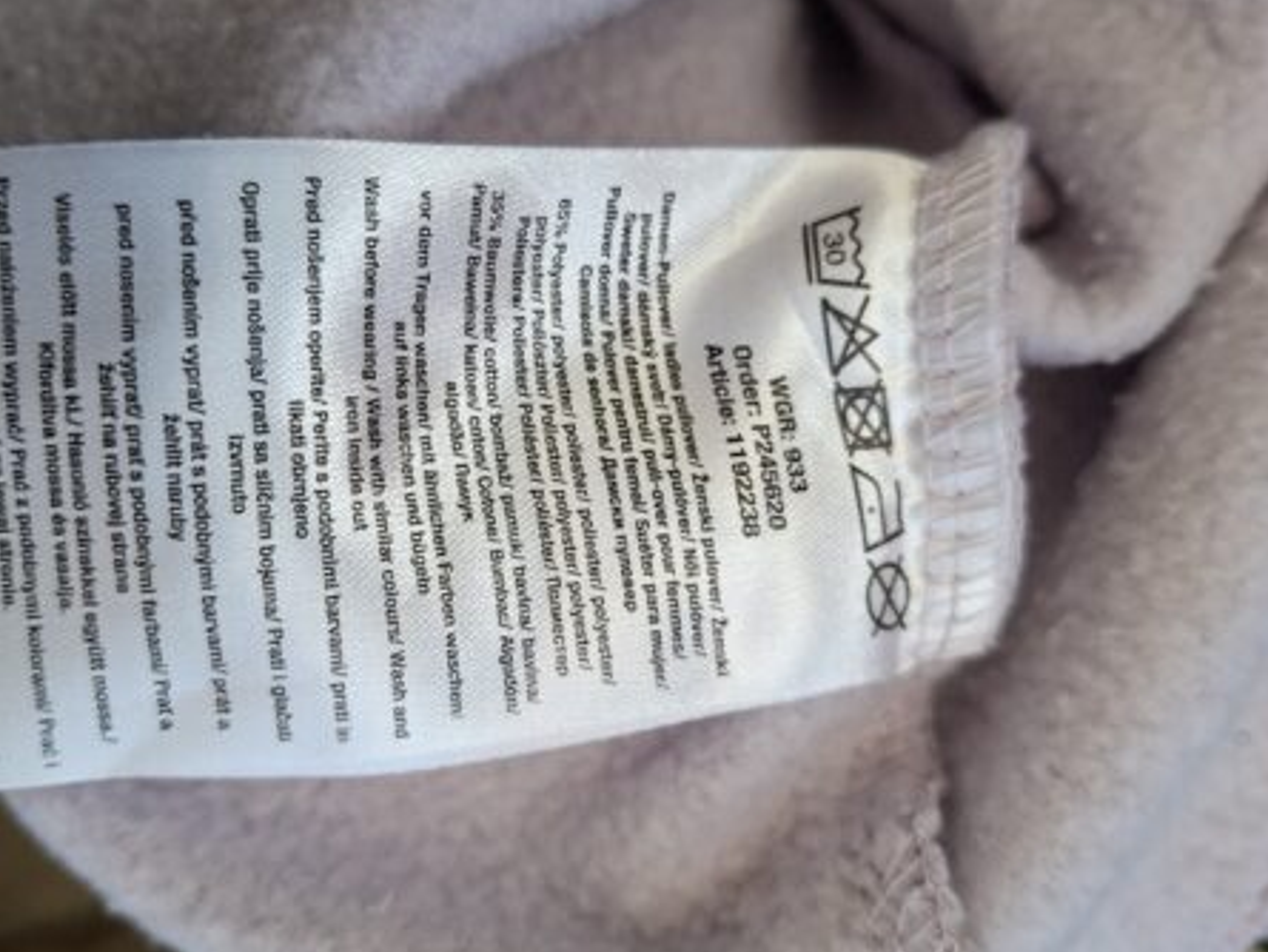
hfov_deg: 58.2
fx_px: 1136
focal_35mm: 31
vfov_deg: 45.4
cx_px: 578
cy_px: 430
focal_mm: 5.54
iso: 50
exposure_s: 1/120
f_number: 1.8
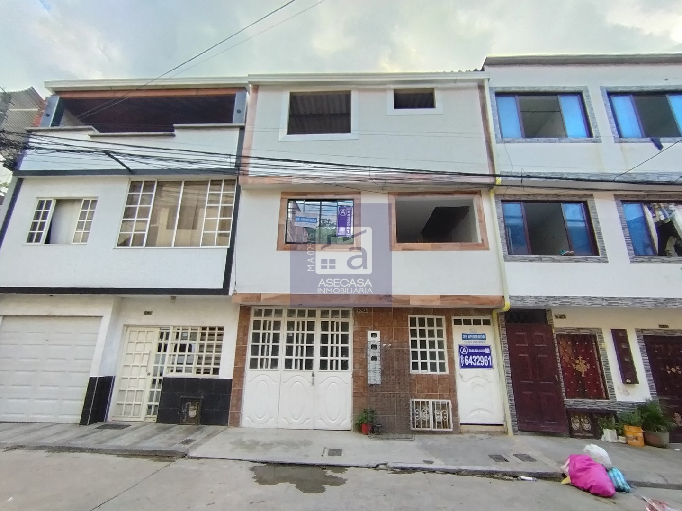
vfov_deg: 74.7
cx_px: 341
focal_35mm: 17
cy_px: 256
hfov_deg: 91.0
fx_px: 335
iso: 100
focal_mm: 1.42
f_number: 2.2
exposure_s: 1/101
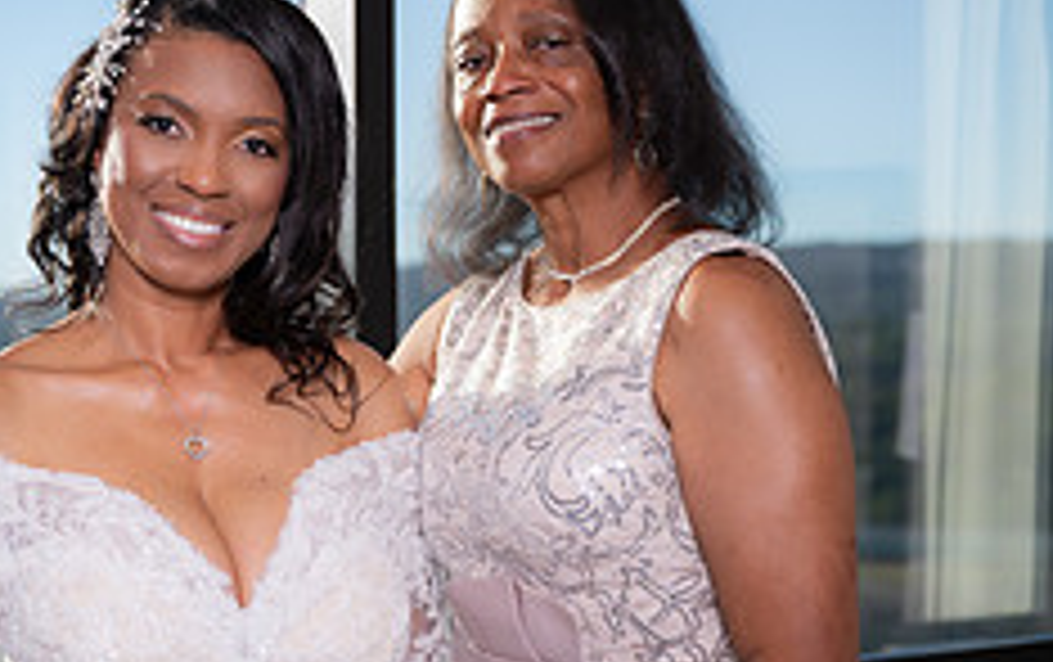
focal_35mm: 86
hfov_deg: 24.0
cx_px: 448
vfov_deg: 15.2
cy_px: 468
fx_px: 2472
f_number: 3.2
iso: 250
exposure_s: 1/250
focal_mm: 44
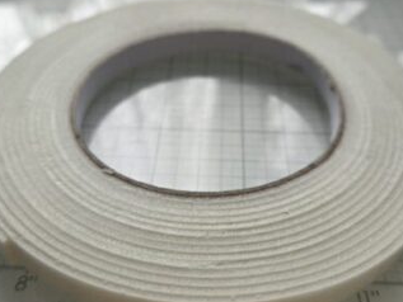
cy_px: 156
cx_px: 198
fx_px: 338
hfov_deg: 61.6
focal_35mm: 29
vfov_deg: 48.2
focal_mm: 5.4
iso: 200
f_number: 1.8
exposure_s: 1/182
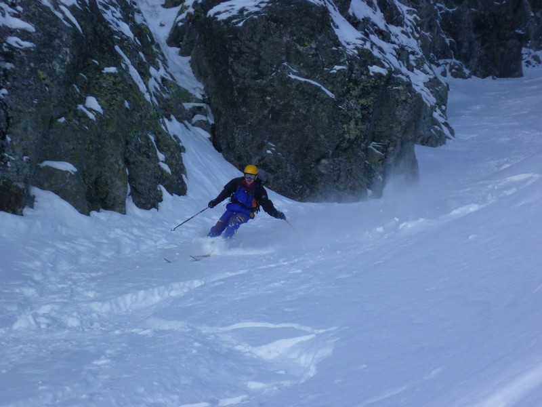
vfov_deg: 14.6
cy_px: 204
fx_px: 1581
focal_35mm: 101
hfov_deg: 19.4
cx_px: 271
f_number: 5.6
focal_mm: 18
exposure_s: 1/500
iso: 125
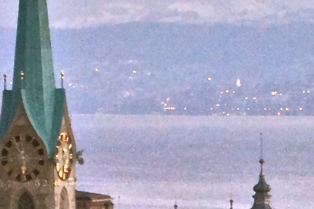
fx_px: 4359
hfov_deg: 4.1
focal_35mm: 500
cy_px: 134
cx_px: 376
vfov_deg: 2.7
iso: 1600
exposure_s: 1/15
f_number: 5.6
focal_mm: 55
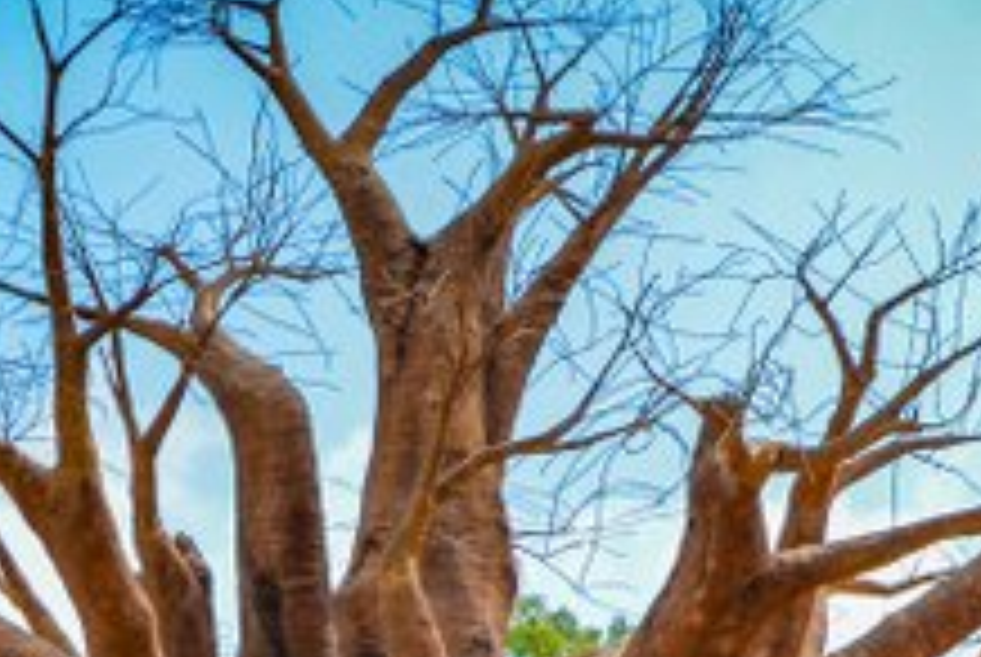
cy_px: 866
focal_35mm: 104
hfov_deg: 19.6
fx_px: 2828
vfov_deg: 12.8
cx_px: 315
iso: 100
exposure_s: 1/160
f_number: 8
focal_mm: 21
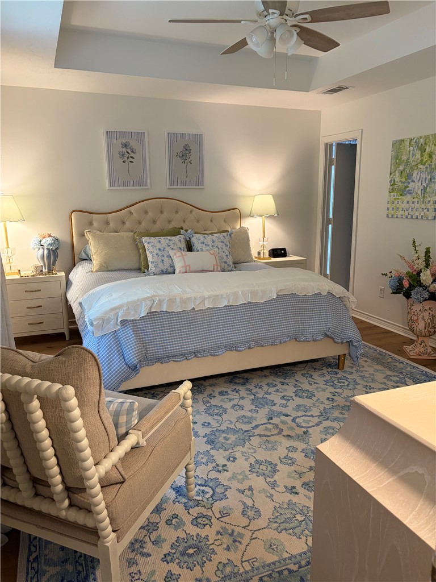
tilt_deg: -11.7
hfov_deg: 53.1
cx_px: 218
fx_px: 437
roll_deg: +0.3
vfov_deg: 67.3
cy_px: 291
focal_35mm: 26
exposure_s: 1/60
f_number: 1.6
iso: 200
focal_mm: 5.96
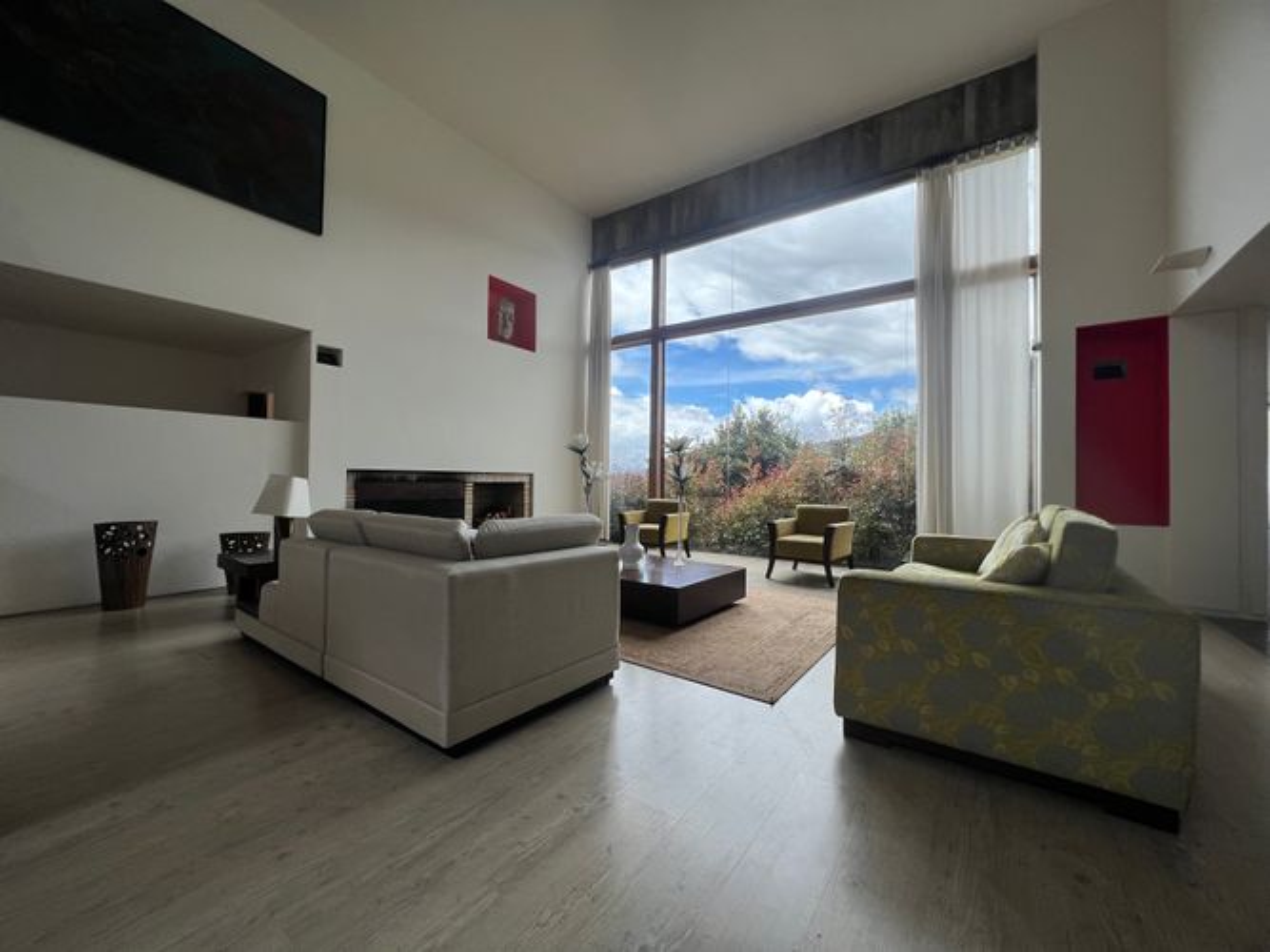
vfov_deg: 89.9
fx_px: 477
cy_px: 476
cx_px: 635
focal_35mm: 13
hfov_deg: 106.2
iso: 32
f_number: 1.8
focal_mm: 1.57
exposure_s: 1/506
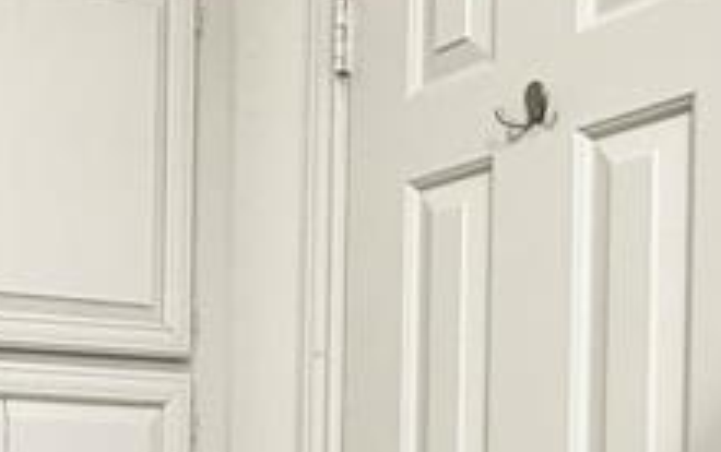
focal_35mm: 69
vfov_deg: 18.0
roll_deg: -0.8
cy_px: 531
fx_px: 1357
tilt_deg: -1.4
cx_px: 29
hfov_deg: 28.2
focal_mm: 2.22
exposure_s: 1/60
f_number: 2.2
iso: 250
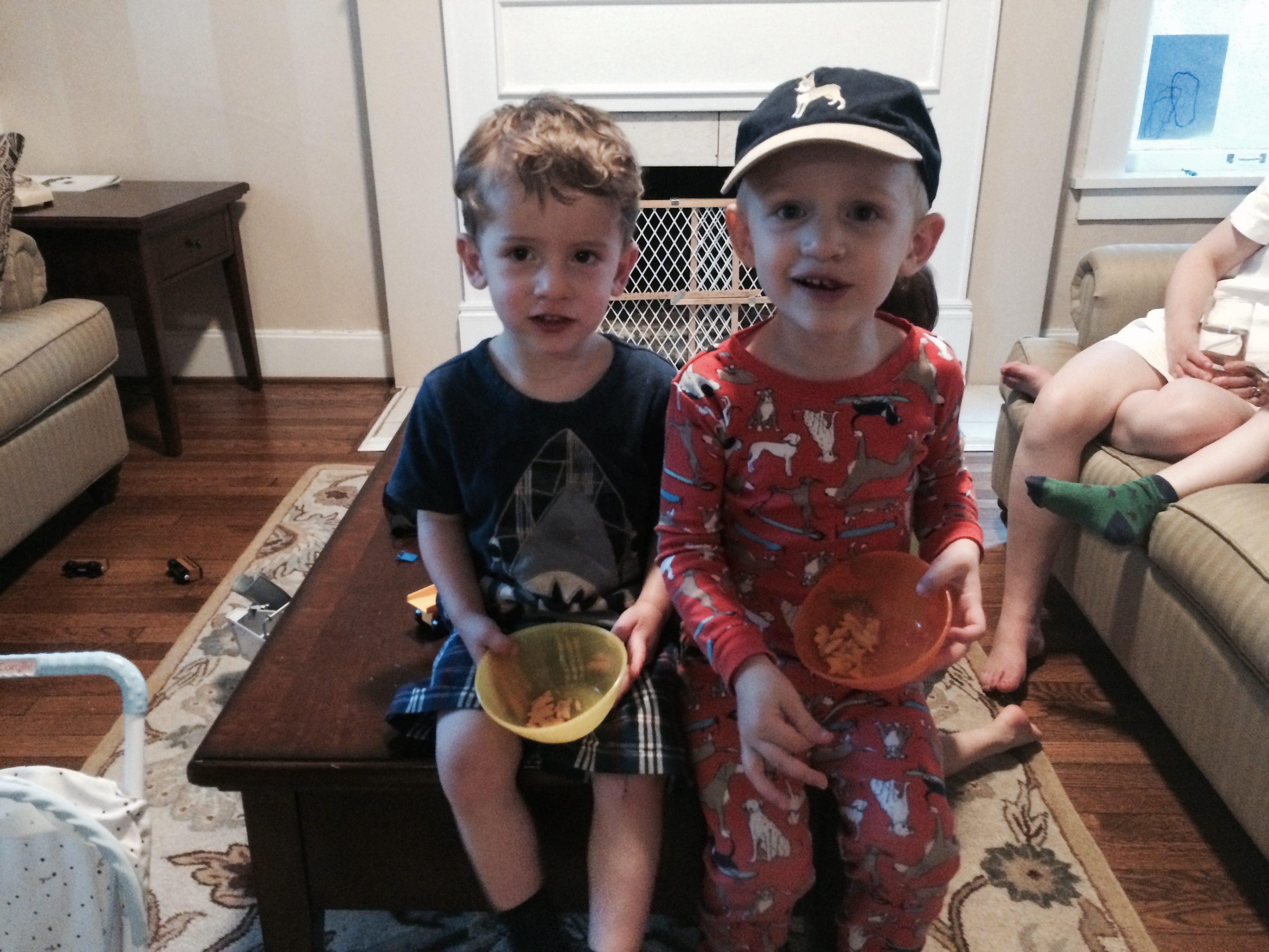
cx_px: 634
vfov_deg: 48.2
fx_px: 1063
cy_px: 476
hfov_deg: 61.7
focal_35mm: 29
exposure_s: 1/15
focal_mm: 4.15
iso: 400
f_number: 2.2
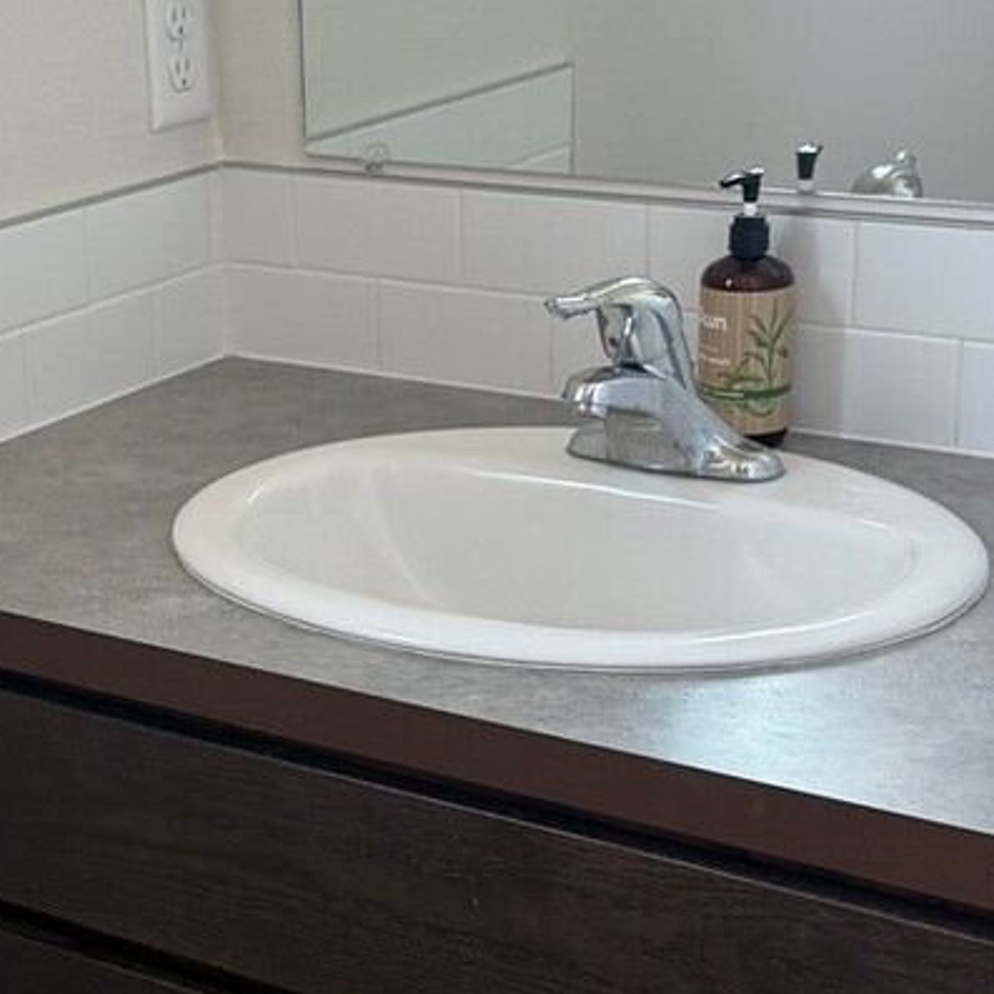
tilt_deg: -19.2
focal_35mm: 77
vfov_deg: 22.5
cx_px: 233
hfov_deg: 22.2
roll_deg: +1.8
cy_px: 578
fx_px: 2502
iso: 200
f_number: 1.78
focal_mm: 6.76
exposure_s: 1/120
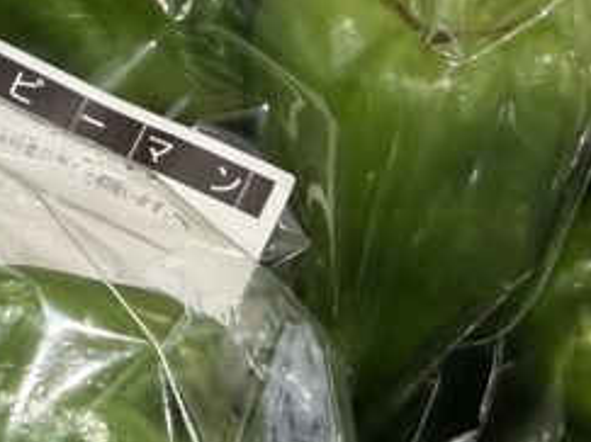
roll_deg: -1.6
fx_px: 1621
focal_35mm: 95
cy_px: 228
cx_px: 49
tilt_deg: -44.4
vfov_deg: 15.5
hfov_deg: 20.2
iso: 320
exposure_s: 1/60
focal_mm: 2.22
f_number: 2.2
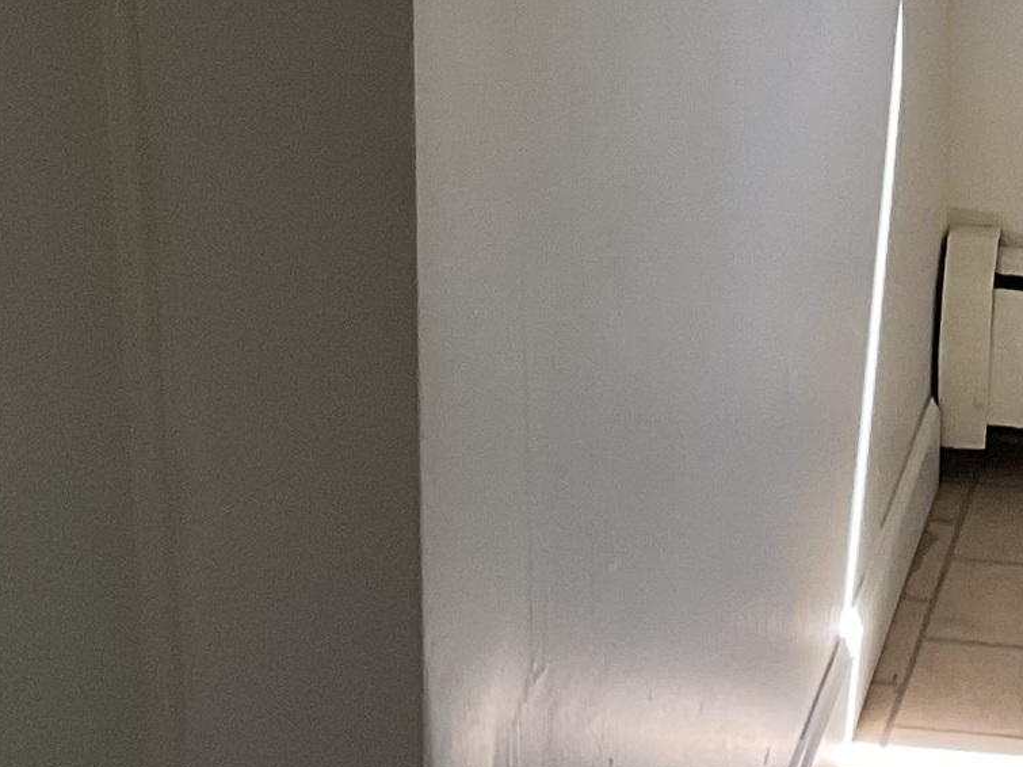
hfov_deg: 16.2
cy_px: -180
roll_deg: -1.8
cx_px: 1134
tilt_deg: -19.1
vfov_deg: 12.2
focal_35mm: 118
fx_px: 3487
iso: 64
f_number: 1.8
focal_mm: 3
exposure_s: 1/102
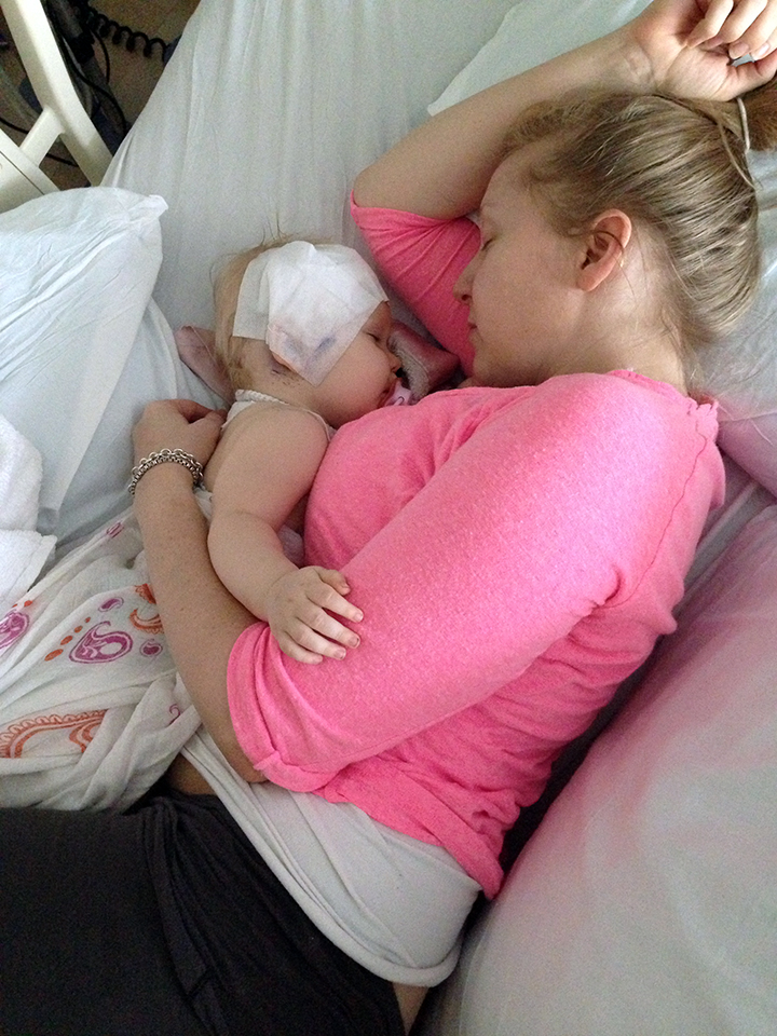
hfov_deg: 42.9
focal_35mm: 33
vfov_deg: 55.4
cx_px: 388
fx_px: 988
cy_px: 518
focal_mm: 4.13
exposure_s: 1/15
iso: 640
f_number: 2.4
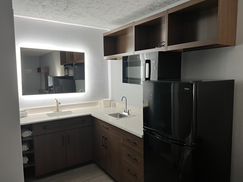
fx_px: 183
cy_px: 91
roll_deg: -0.1
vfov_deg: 53.1
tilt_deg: -5.8
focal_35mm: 26
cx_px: 122
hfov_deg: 67.3
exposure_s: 1/60
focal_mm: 5.7
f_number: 1.5
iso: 80
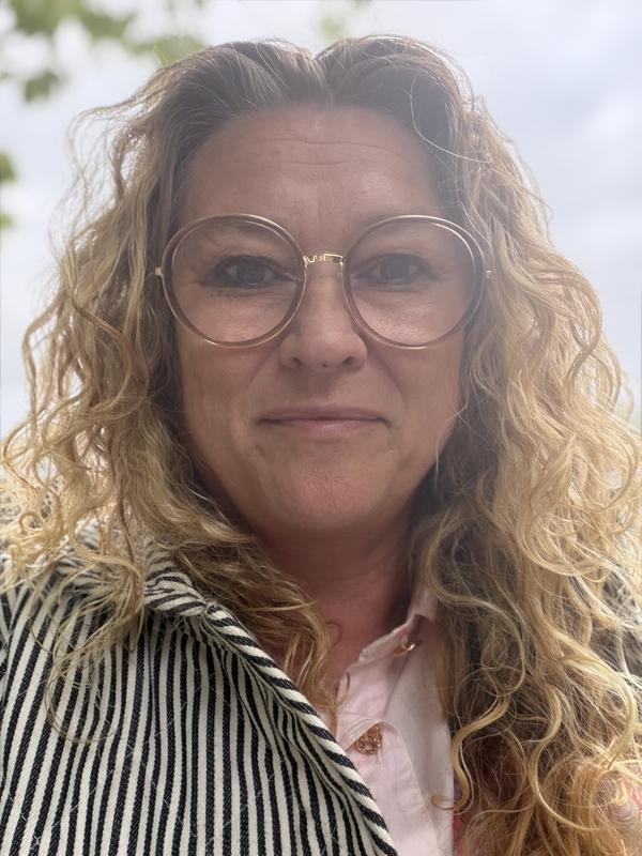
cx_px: 321
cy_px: 428
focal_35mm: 30
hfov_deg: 46.8
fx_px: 742
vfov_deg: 60.0
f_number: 1.9
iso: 100
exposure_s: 1/60
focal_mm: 2.71
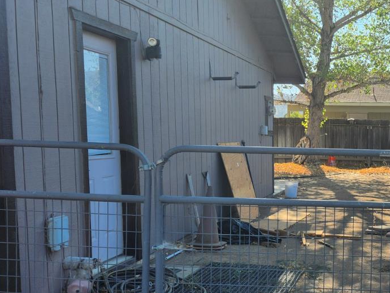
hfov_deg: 35.5
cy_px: 199
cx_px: 366
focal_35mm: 50
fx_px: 564
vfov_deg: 28.9
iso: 20
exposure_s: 1/736
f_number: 1.8
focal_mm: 5.4
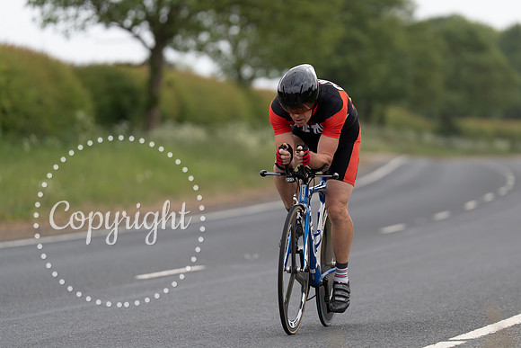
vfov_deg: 5.6
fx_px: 3585
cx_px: 321
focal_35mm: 248
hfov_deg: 8.3
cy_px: 147
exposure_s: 1/1250
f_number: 3.2
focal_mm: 200
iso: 200
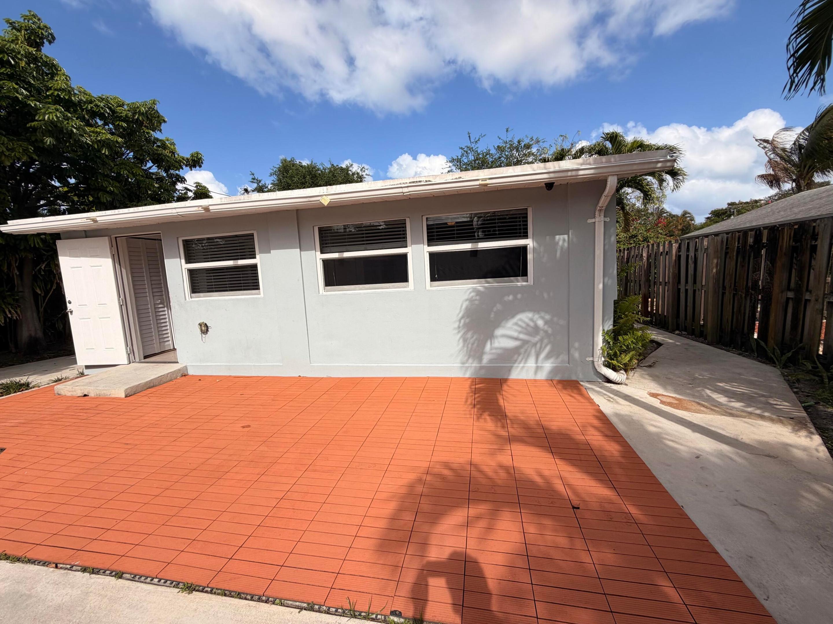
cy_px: 312
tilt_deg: -5.5
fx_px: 337
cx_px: 416
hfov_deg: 102.1
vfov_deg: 85.7
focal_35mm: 14
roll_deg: +3.2
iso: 20
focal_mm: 2.22
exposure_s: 1/985
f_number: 2.2
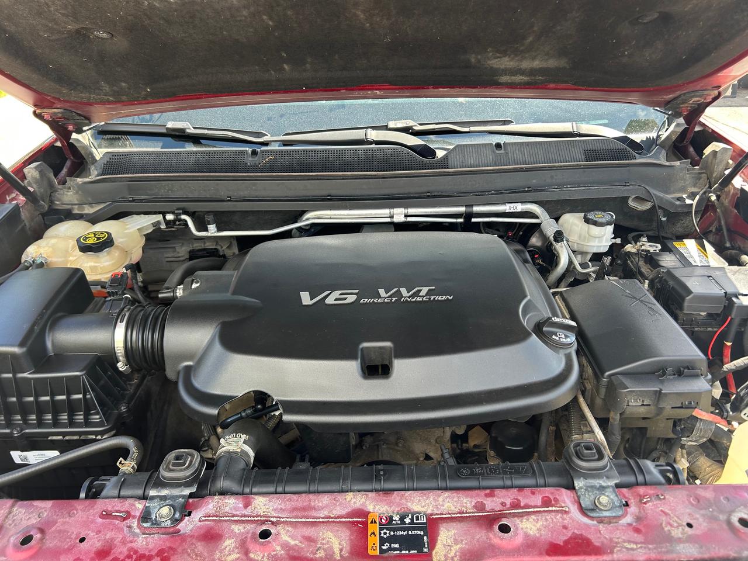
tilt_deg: -26.6
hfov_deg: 67.3
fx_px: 562
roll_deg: +1.3
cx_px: 374
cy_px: 280
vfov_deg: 53.1
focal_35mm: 26
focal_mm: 5.7
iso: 40
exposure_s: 1/198
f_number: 1.5
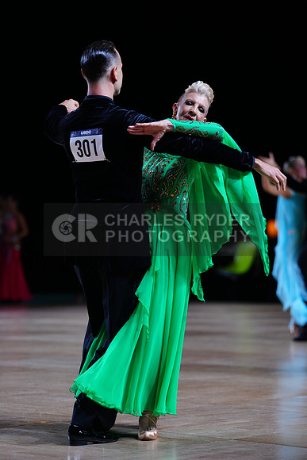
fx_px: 1675
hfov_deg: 10.5
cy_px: 230
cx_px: 154
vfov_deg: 15.6
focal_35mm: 131
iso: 400
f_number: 2.8
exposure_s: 1/500
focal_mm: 131
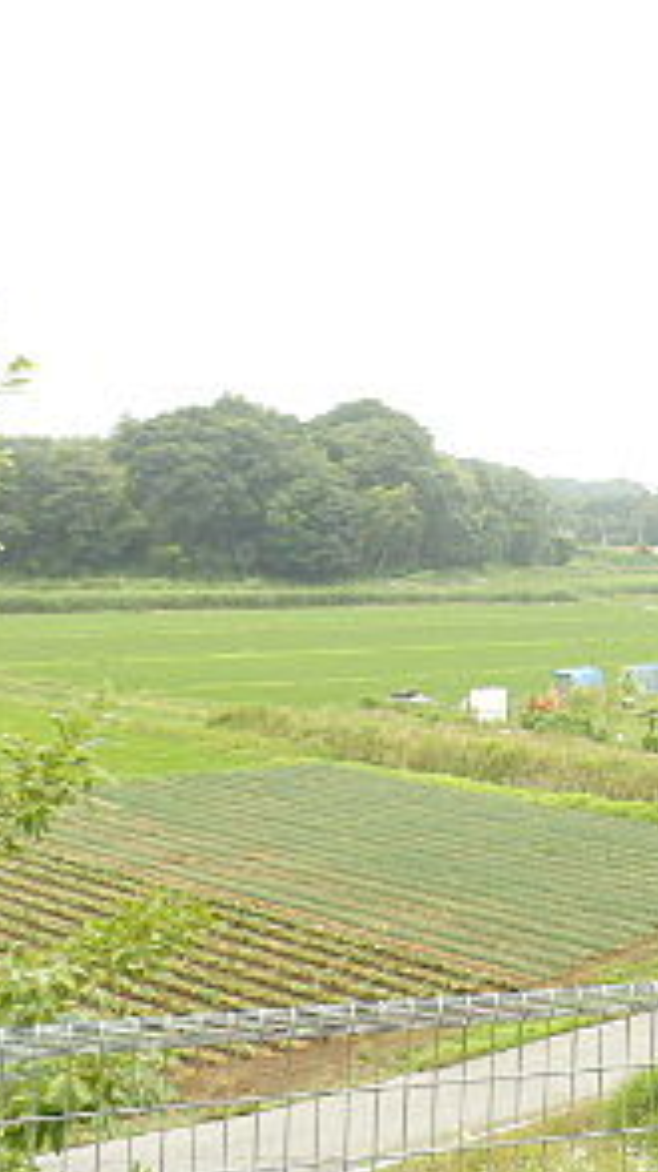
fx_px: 1771
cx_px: 869
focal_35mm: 57
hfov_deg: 19.3
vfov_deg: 36.4
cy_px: 446
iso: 80
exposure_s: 1/160
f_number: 3
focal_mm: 4.2
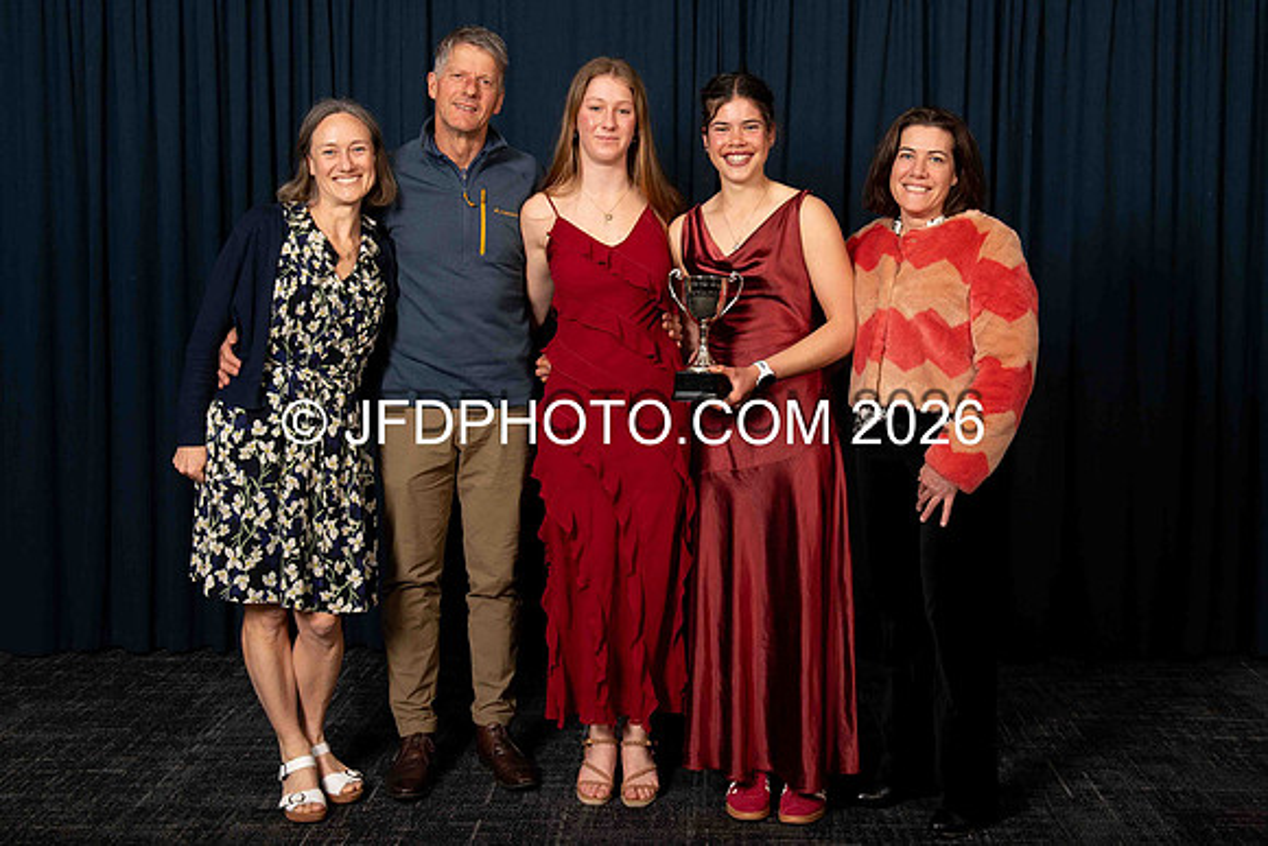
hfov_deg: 40.3
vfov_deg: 27.6
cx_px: 733
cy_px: 378
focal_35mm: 49
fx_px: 1724
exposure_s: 1/250
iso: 125
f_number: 5.6
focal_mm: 42
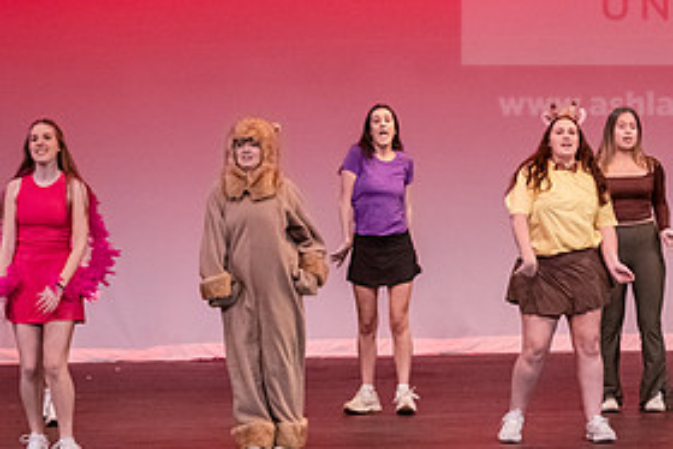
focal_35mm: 170
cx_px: 389
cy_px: 155
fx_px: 3180
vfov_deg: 8.1
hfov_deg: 12.1
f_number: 3.2
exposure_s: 1/320
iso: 4000
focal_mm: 82
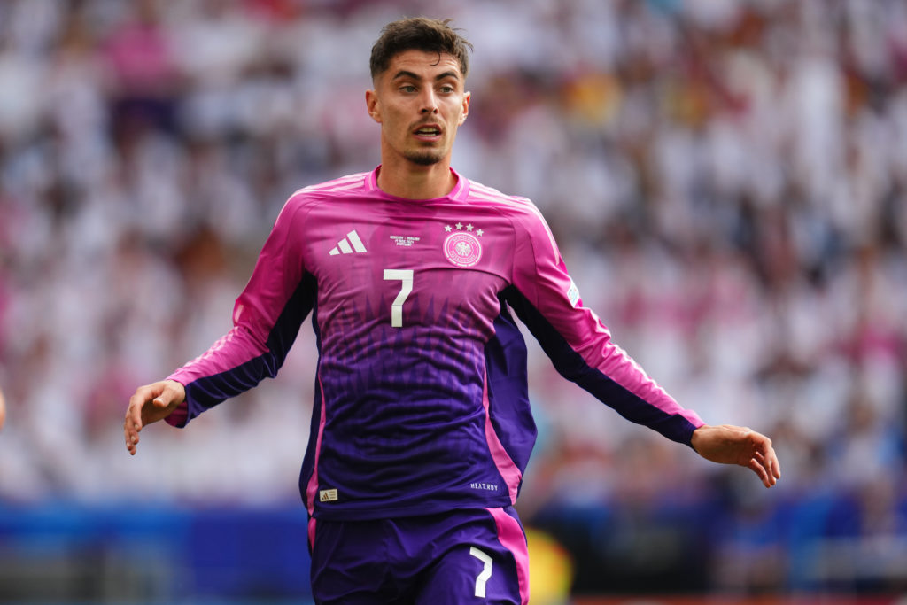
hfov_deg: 5.2
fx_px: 10079
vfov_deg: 3.4
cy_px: 302
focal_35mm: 400
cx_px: 454
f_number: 2.8
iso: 640
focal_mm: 400
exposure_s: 1/2500
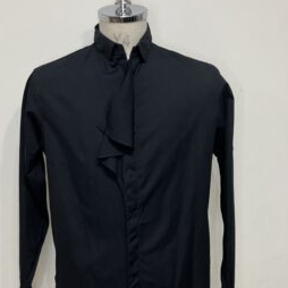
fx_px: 367
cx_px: 120
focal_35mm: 39
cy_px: 160
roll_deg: +0.6
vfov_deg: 42.8
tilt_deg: -9.6
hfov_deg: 42.7
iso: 160
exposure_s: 1/50
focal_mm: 3.99
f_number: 1.8
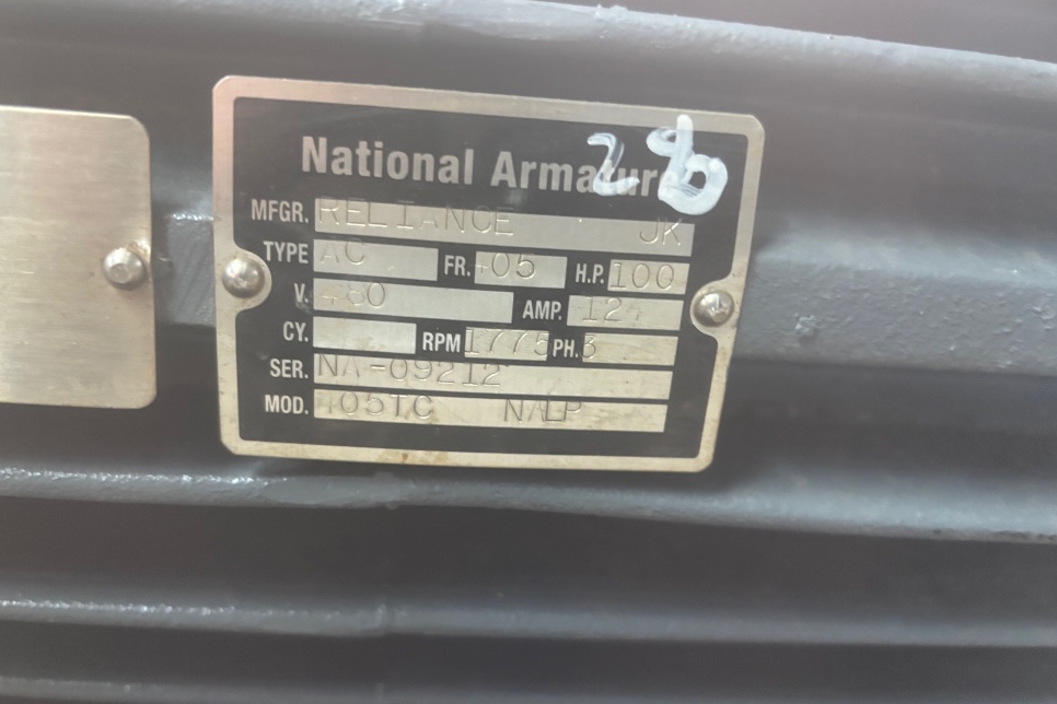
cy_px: 338
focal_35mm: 28
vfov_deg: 46.4
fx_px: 822
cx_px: 525
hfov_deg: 65.5
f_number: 1.6
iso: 500
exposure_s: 1/60
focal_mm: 5.96
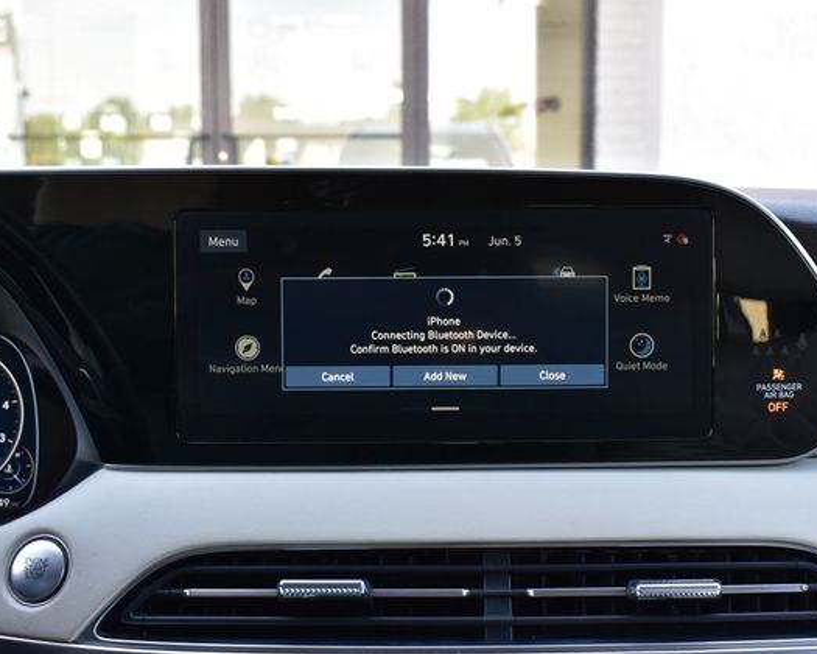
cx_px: 437
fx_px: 1161
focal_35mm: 48
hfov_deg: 38.8
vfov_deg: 31.5
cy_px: 330
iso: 400
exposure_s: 1/50
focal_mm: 28
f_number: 7.1
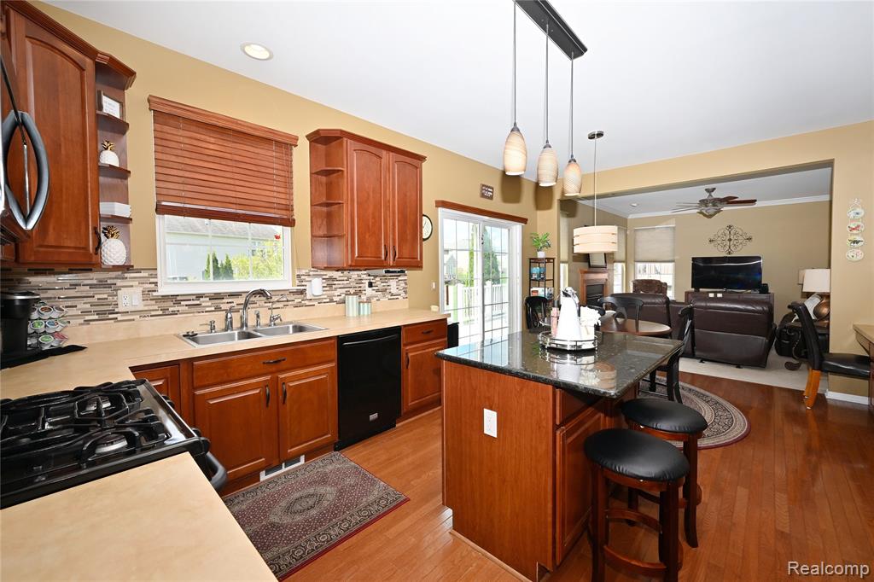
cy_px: 291
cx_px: 437
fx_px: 340
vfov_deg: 81.2
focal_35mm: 14
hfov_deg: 104.3
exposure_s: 1/125
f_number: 9
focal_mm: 14
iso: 320
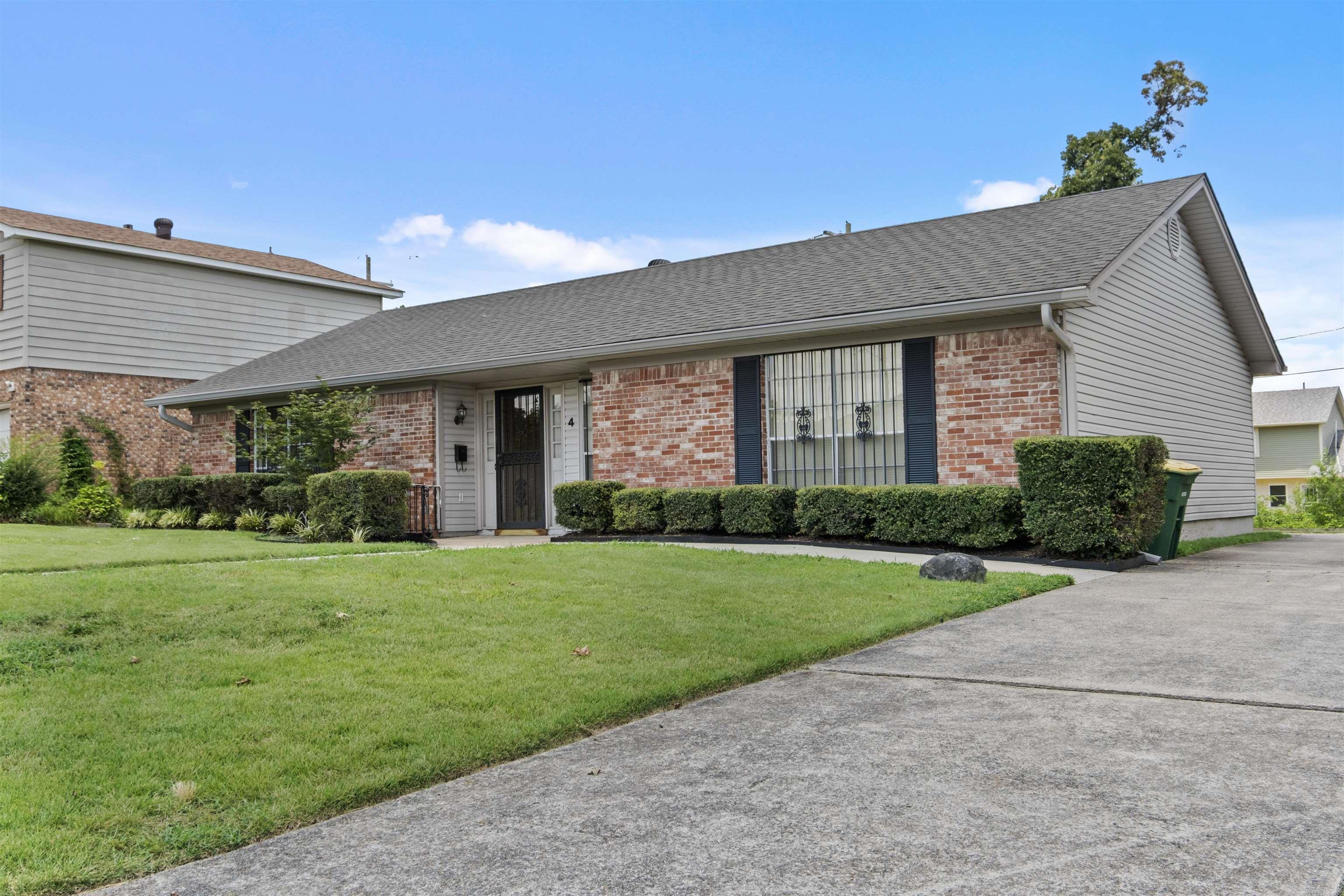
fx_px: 1157
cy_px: 448
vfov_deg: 42.3
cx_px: 672
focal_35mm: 31
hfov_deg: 60.3
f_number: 9
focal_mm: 20.9
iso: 250
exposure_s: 1/100
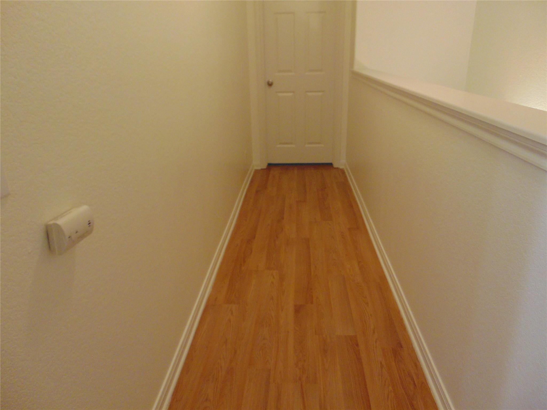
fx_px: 395
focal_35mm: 25
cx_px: 274
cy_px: 205
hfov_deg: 69.4
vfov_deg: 54.9
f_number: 3
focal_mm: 4.5
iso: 250
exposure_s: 1/30
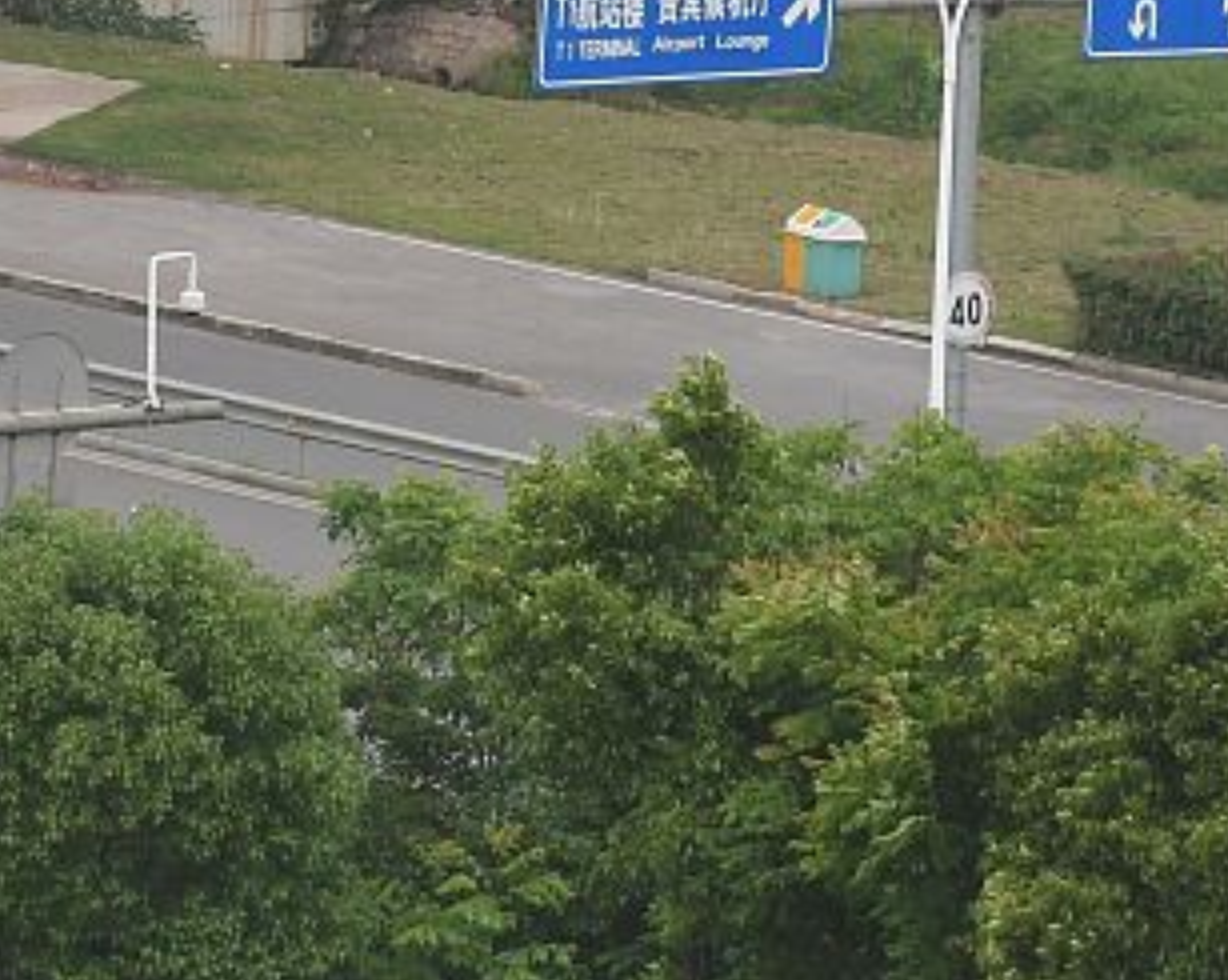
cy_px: -582
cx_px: -744
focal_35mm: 734
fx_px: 26651
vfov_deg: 2.1
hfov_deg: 2.6
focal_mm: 200
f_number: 5.6
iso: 1000
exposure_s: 1/2000
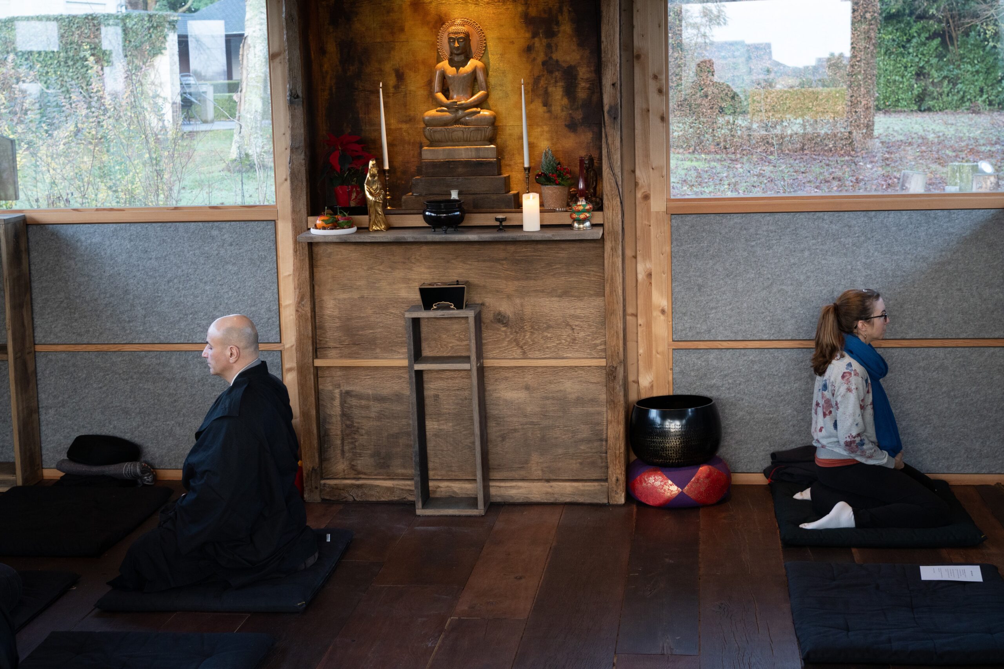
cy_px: 334
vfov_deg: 25.8
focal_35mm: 52
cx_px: 502
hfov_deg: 37.8
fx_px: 1464
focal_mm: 35
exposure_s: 1/20
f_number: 5
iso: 1250
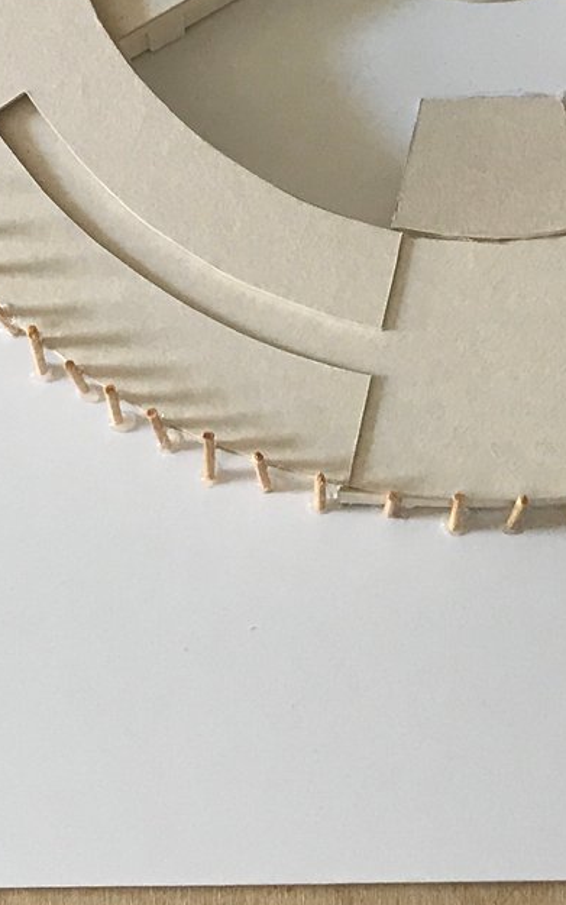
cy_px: 71
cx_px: 433
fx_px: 2343
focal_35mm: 95
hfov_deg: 13.7
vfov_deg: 21.3
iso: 32
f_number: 1.8
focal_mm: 3.99
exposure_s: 1/20
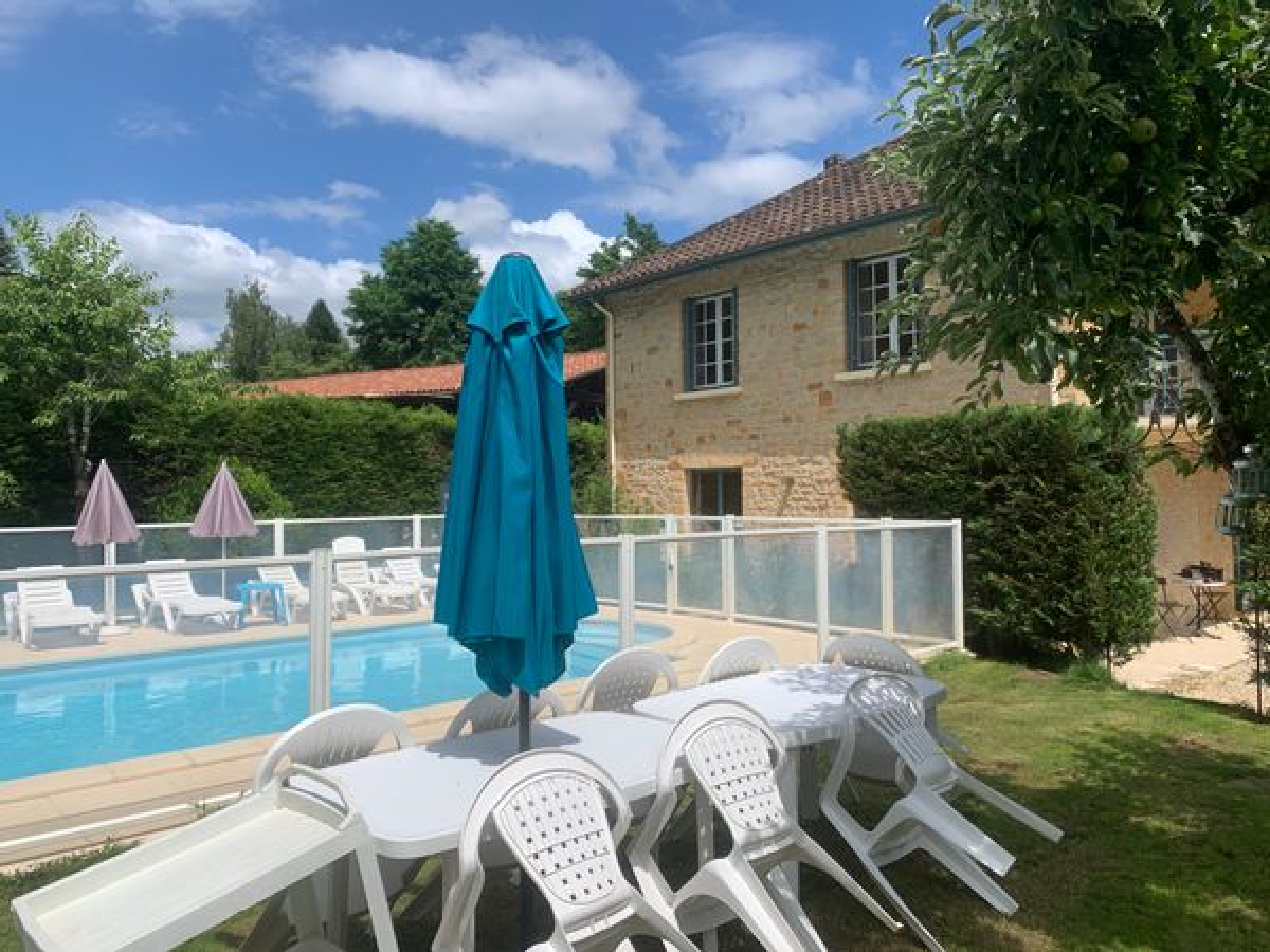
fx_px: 954
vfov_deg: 53.1
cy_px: 476
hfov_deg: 67.3
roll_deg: +0.5
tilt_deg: +4.4
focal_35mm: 26
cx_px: 635
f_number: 1.8
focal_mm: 4.25
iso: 25
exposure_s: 1/4902
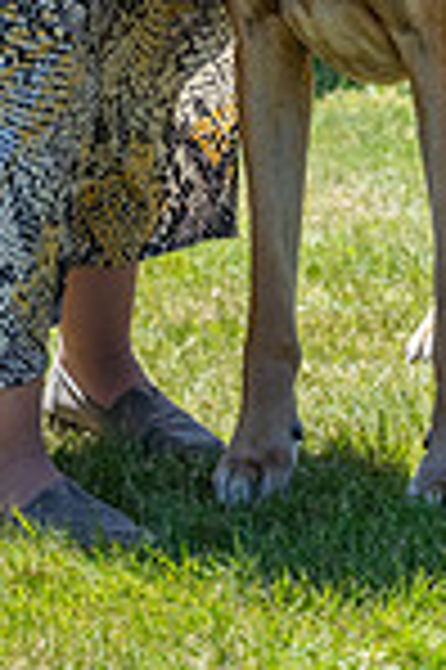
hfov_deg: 4.5
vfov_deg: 6.8
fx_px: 5643
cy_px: -175
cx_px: 360
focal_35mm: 303
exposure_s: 1/2500
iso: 1000
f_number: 6.3
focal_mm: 100
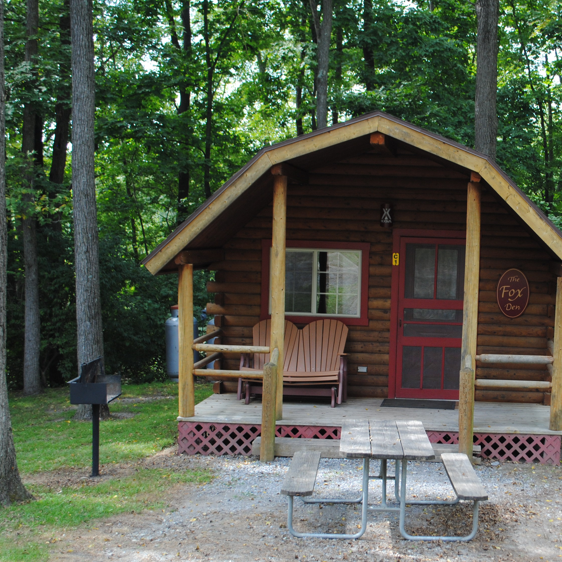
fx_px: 974
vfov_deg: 32.2
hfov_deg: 31.2
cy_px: 312
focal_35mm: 53
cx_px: 470
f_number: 5.6
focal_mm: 24
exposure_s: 1/125
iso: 200
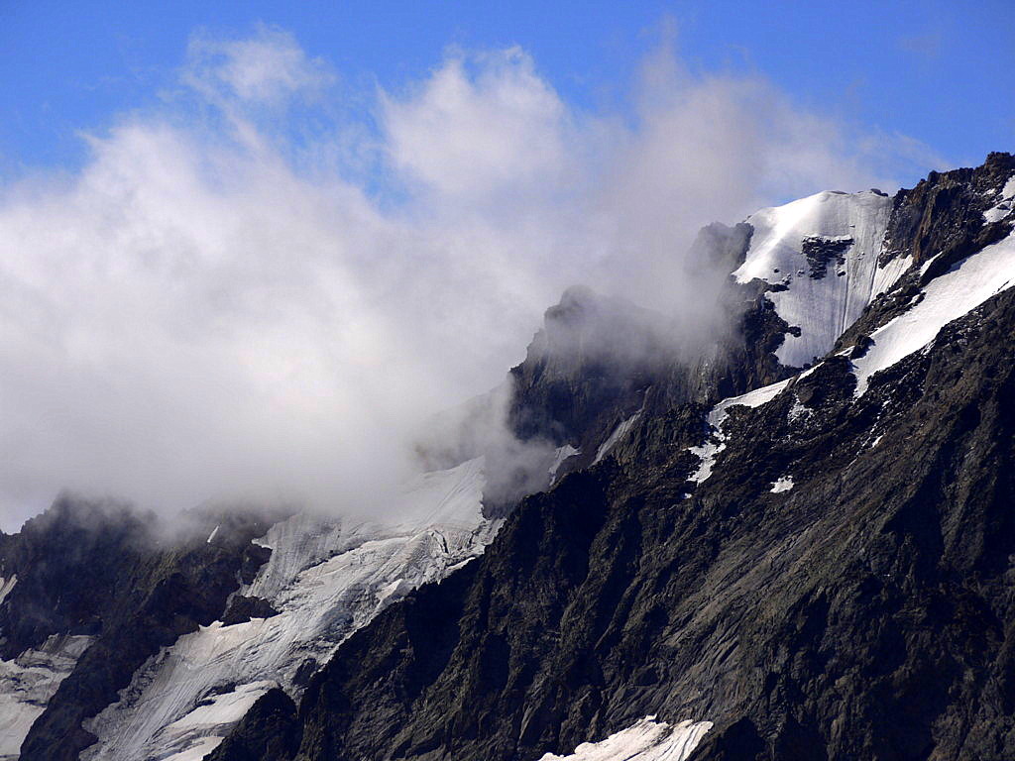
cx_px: 508
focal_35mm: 248
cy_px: 380
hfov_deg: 8.0
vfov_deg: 6.0
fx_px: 7272
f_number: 9
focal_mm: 124
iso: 100
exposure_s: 1/1000
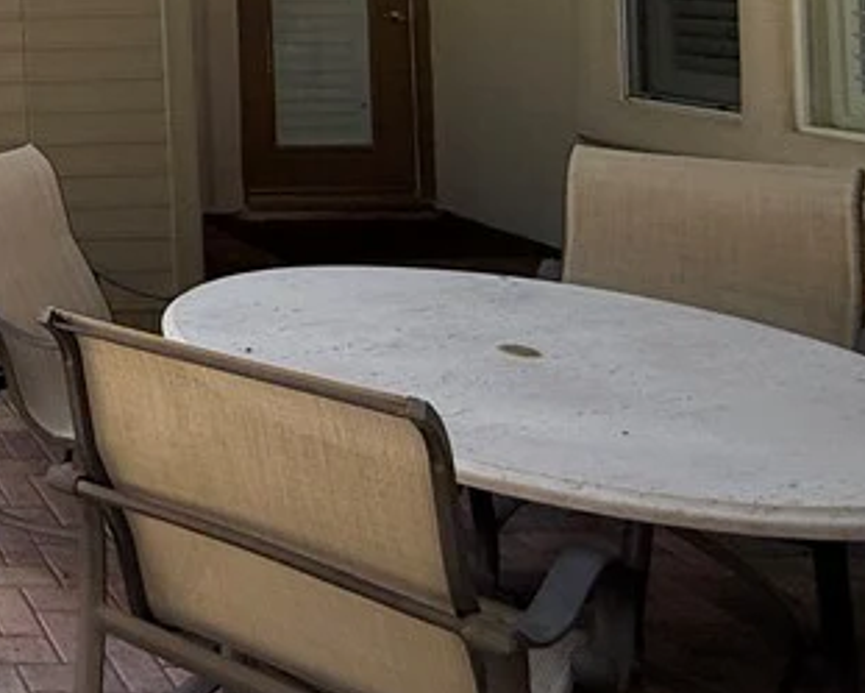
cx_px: -462
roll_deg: +2.5
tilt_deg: +1.8
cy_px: -50
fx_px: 1152
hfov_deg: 27.2
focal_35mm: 45
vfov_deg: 30.3
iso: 64
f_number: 2.2
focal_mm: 2.22
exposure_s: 1/430
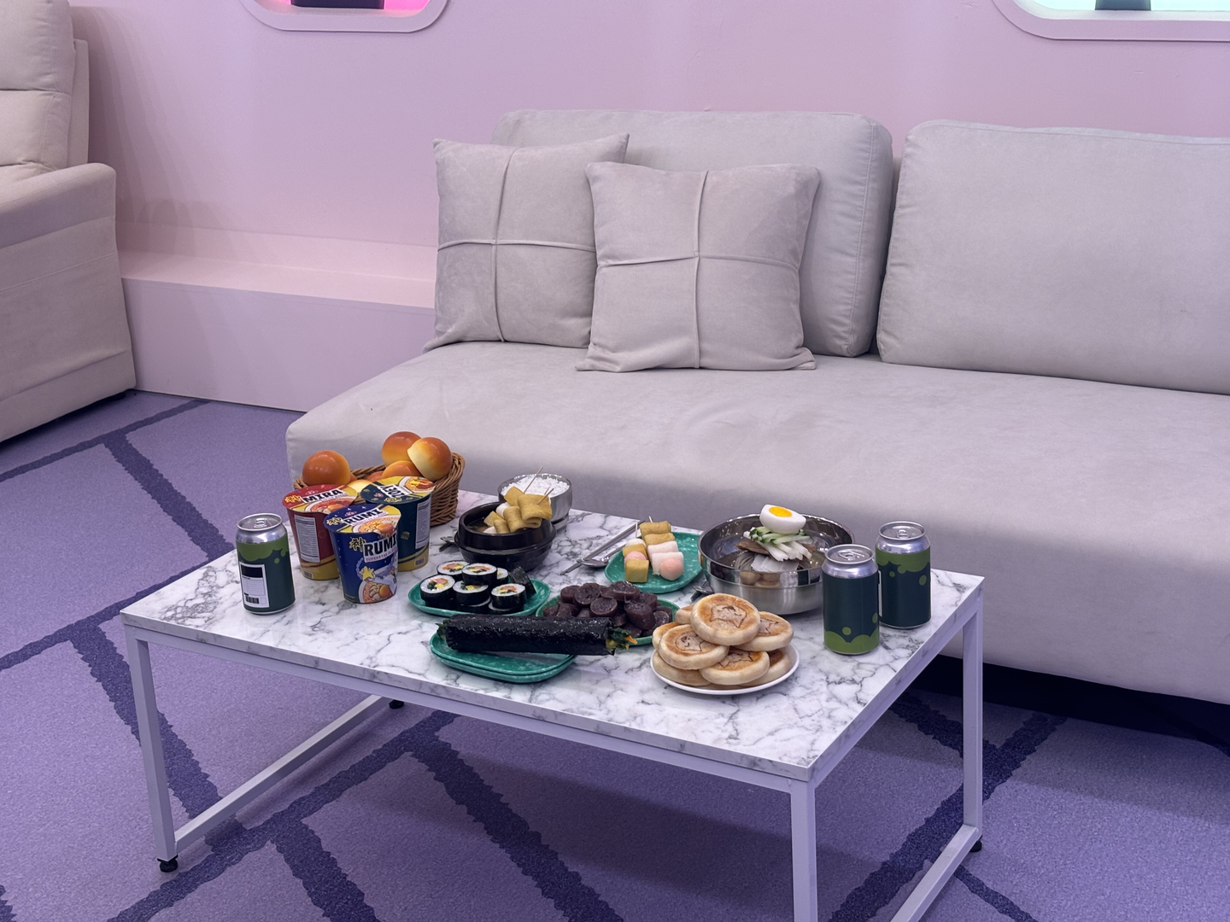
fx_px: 1848
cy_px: 461
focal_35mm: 52
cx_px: 615
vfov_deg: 28.0
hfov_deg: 36.8
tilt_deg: -19.6
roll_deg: +2.7
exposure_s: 1/60
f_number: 1.6
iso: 32
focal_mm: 5.96
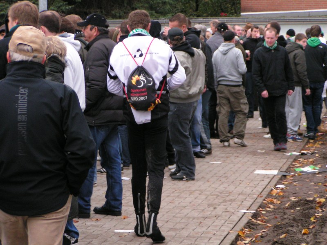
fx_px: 1417
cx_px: 164
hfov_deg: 13.2
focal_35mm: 150
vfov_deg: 9.9
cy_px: 122
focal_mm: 22.9
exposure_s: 1/100
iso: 200
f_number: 3.5
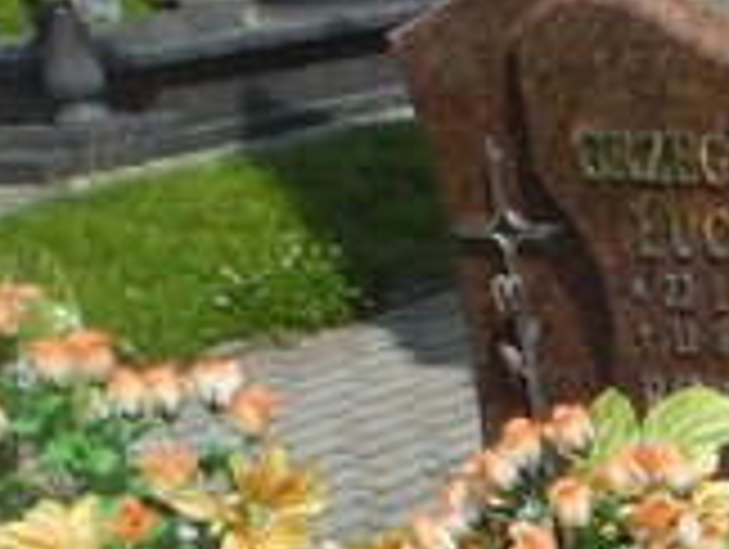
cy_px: 1192
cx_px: 1602
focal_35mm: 138
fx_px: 2911
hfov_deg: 12.1
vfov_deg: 9.8
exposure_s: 1/1000
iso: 100
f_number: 4.5
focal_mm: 6
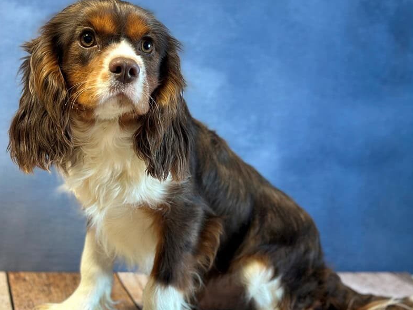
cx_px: 209
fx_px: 585
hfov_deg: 38.9
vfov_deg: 29.7
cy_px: 157
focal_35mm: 49
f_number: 1.8
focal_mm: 6.9
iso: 125
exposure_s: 1/68
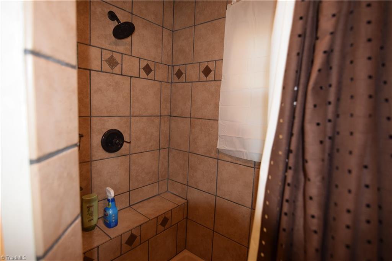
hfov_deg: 90.0
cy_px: 130
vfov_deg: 67.3
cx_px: 196
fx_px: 196
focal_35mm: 18
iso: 560
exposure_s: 1/60
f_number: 2.8
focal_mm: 12
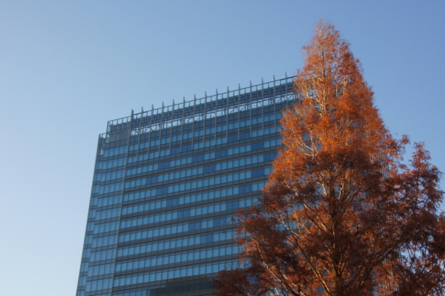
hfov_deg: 37.9
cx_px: 222
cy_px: 148
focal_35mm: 52
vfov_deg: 25.7
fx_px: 648
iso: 200
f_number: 18
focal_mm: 35
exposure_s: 1/30
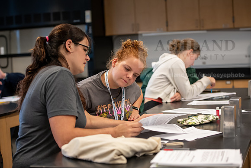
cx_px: 126
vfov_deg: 19.5
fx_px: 488
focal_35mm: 70
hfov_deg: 28.8
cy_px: 84
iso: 1250
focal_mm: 70
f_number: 3.2
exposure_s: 1/200
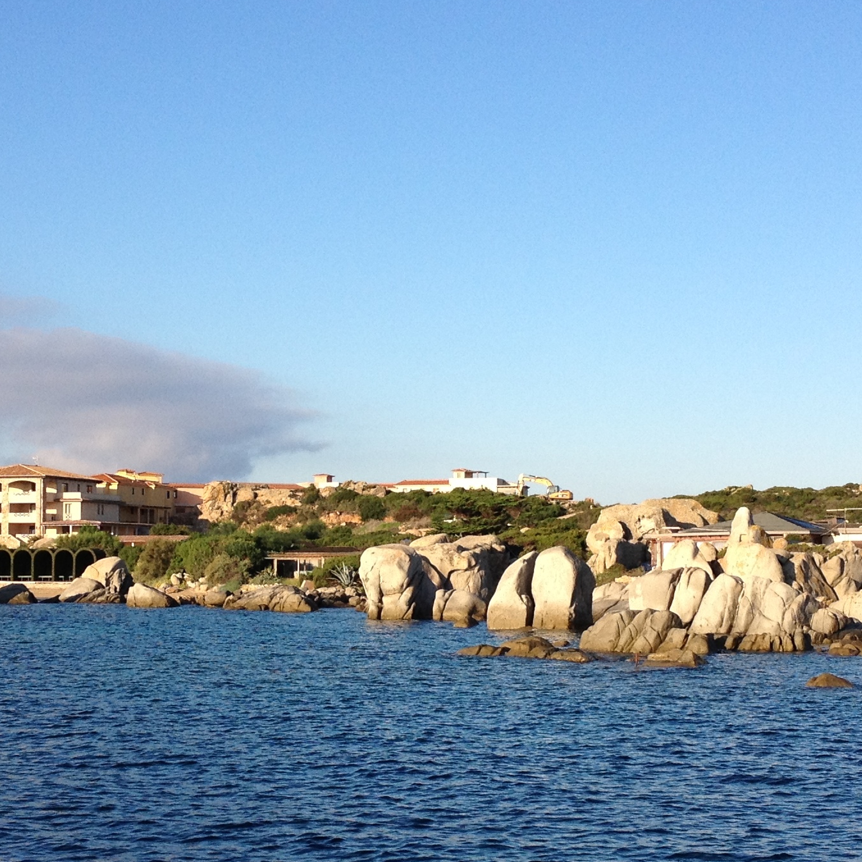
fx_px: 2113
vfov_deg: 23.0
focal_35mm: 75
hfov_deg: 23.1
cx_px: 398
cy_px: 529
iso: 64
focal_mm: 4.28
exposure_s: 1/1416
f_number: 2.4
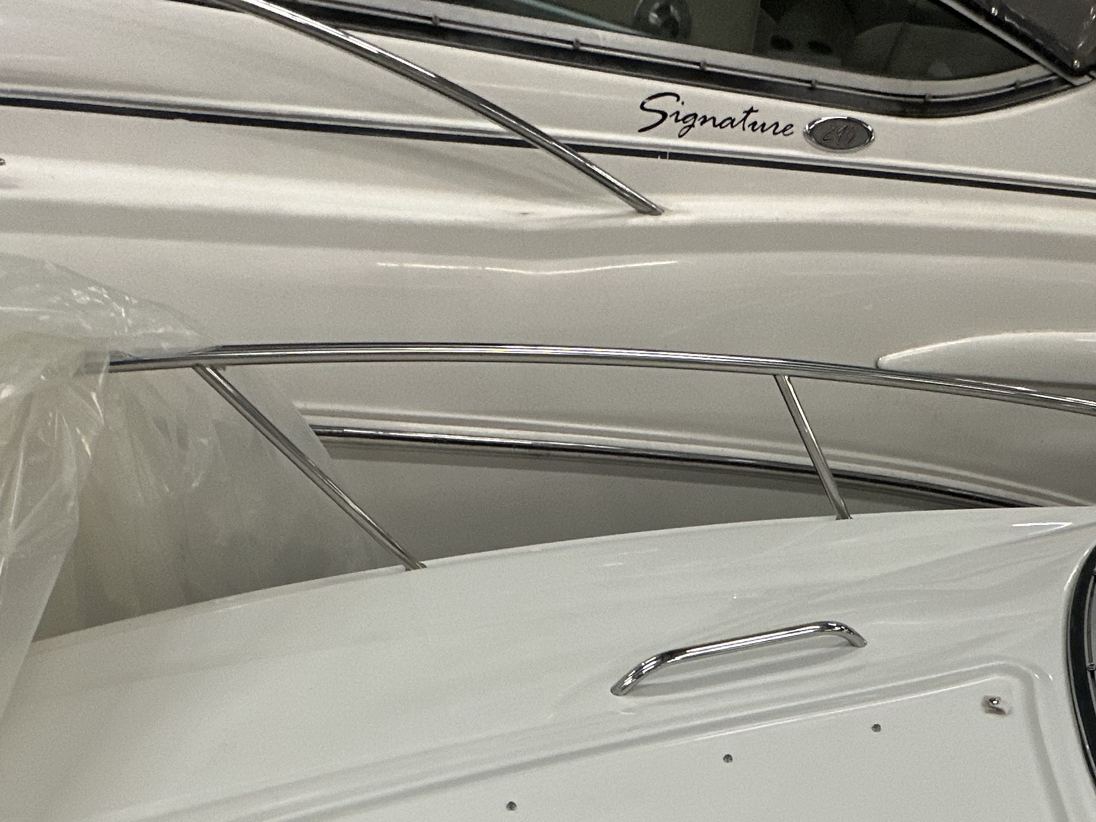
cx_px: 598
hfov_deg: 56.7
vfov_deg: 36.3
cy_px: 938
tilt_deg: -55.6
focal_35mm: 32
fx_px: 1013
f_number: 2.2
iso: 200
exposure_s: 1/120
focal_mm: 2.22
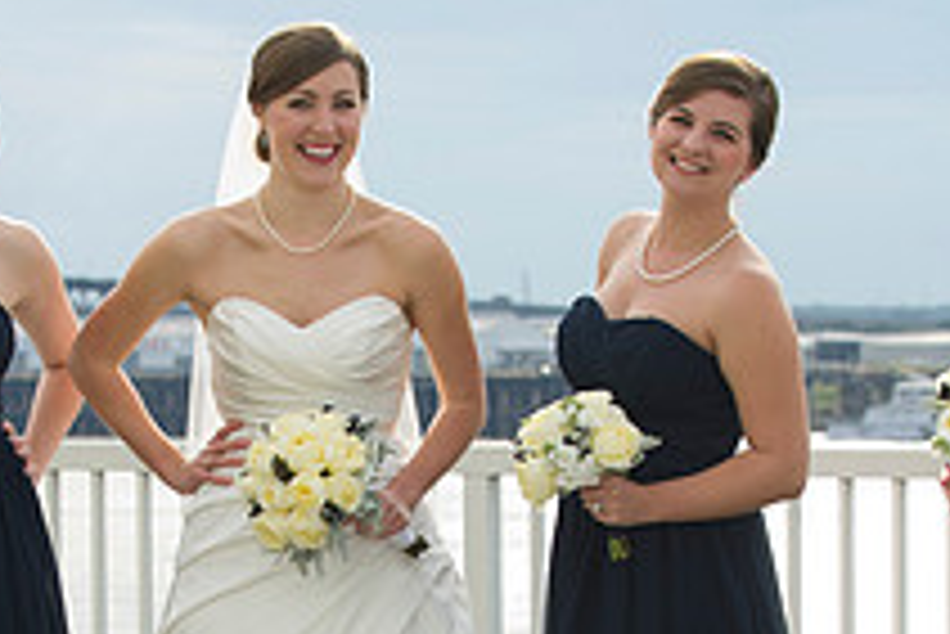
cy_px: 647
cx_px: 297
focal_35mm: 192
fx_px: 5070
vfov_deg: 7.1
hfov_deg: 10.7
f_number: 4
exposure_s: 1/250
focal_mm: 70
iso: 200
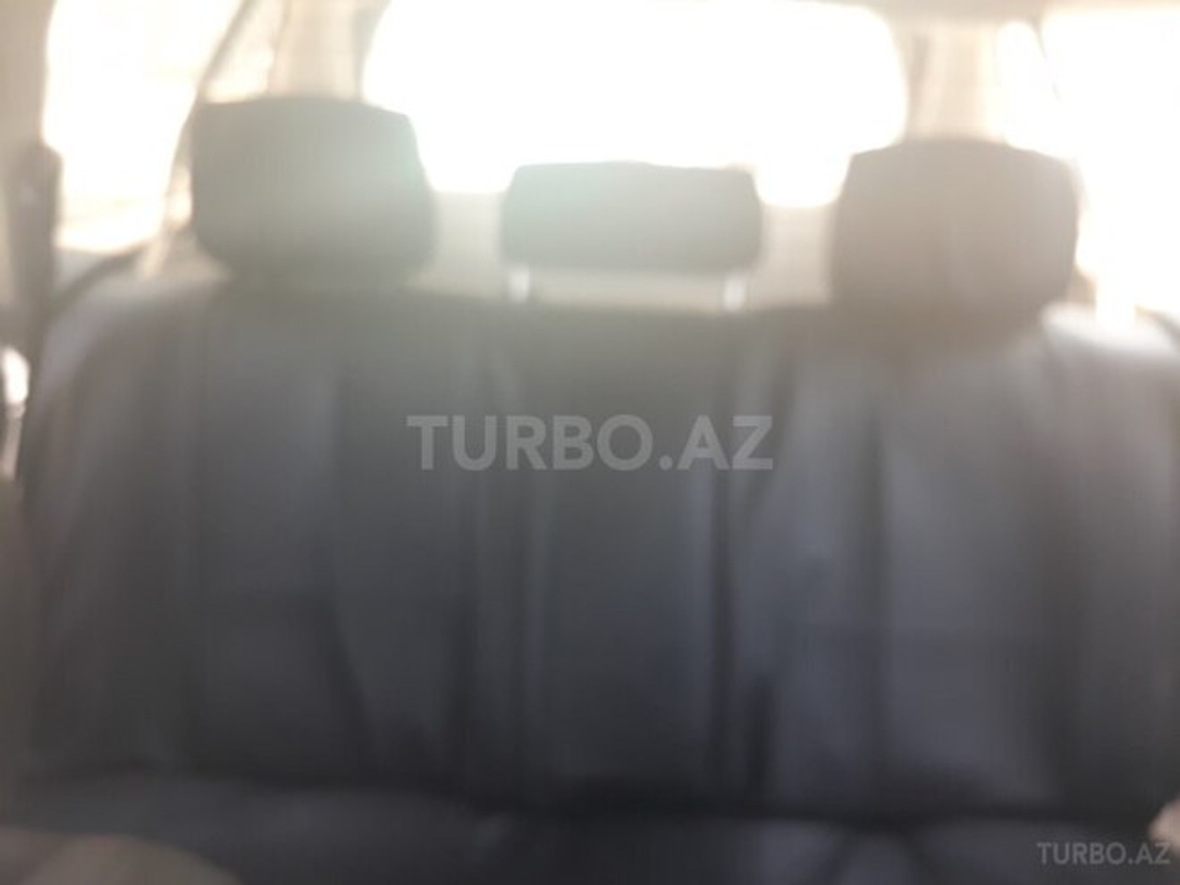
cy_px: 442
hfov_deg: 65.3
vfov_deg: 51.4
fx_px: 920
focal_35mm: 27
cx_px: 590
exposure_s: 1/33
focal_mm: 3.6
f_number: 1.9
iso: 125
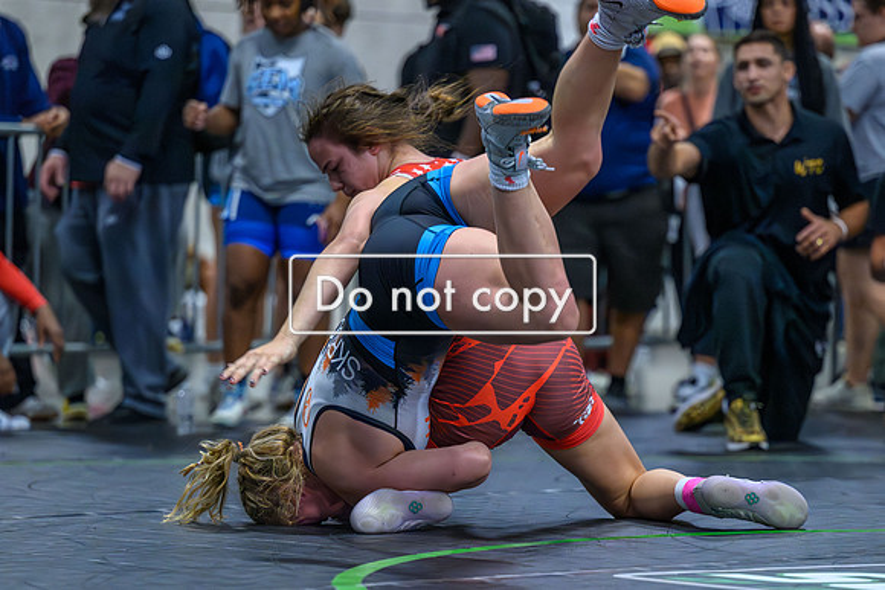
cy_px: 389
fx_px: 3953
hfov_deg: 12.8
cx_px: 477
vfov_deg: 8.5
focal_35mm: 161
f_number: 2.8
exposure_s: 1/800
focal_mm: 120
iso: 12800
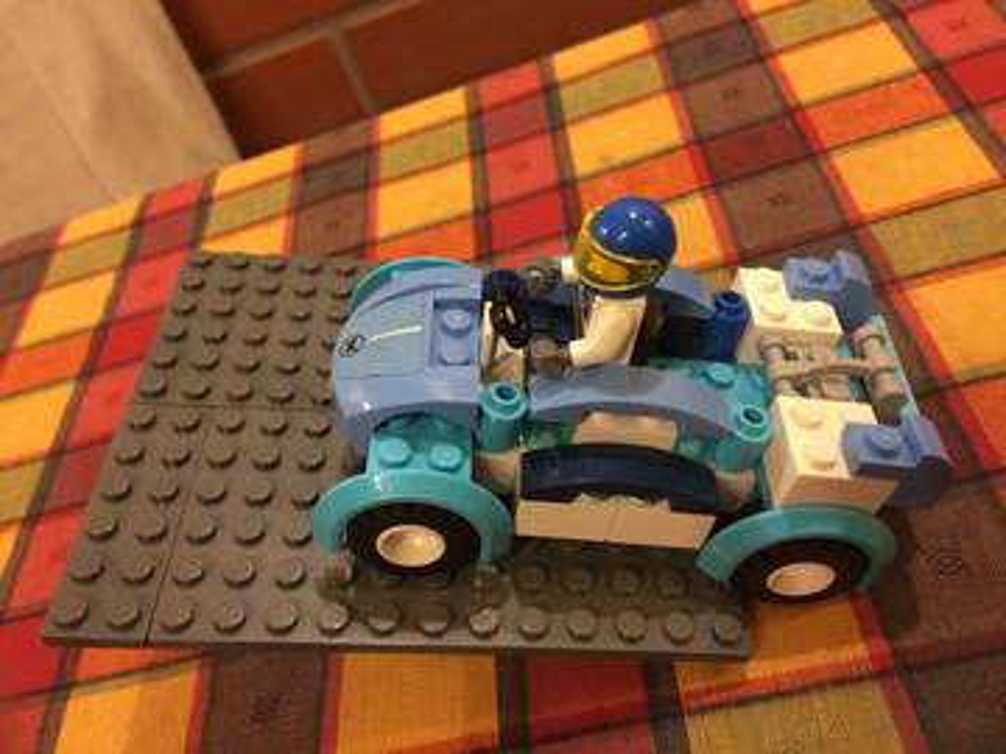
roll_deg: +24.8
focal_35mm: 29
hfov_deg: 61.7
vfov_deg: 48.2
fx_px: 843
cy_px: 377
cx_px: 503
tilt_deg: -42.7
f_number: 2.2
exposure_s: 1/33
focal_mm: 4.15
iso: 320
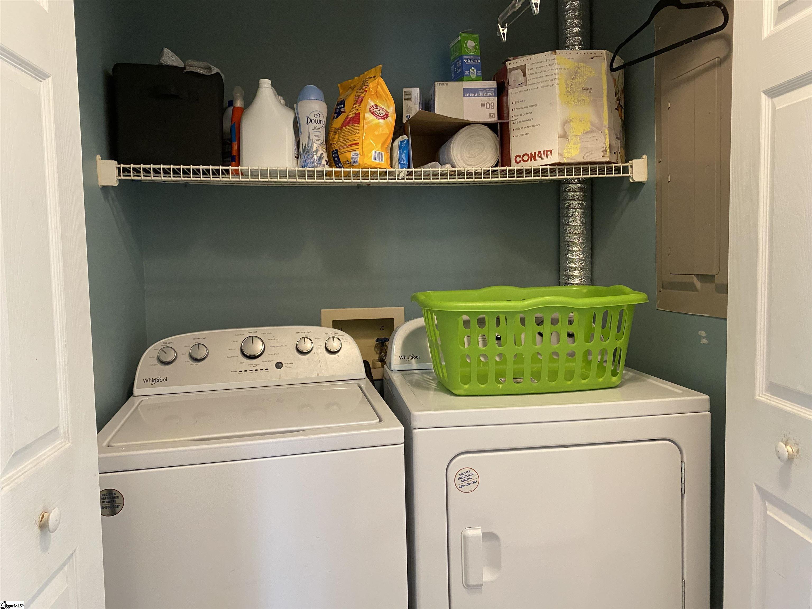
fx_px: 610
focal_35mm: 26
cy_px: 304
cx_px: 406
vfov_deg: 53.1
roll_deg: +1.0
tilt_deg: -4.6
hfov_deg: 67.3
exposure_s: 1/60
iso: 250
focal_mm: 4.25
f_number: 1.8
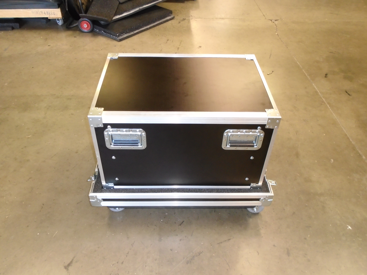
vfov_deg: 45.4
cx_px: 184
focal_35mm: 31
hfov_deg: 58.4
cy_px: 138
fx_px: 329
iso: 400
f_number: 3.5
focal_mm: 5.5
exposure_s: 1/40
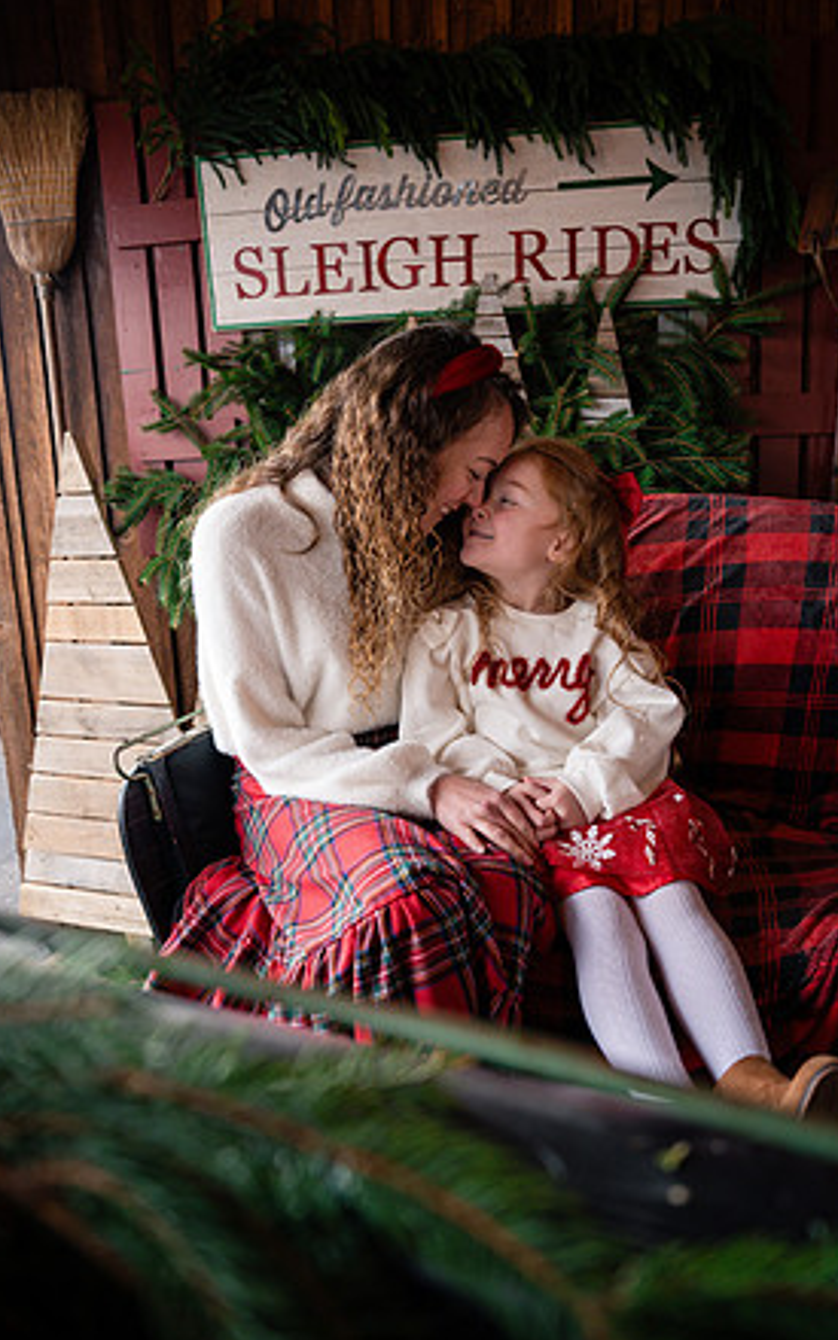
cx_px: 414
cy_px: 676
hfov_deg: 49.3
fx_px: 914
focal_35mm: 25
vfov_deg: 72.5
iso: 400
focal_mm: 24
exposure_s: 1/250
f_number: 3.2
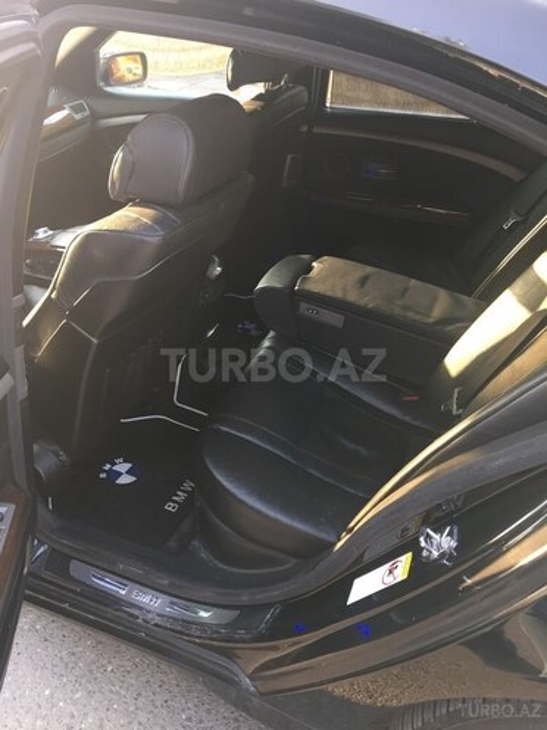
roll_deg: -3.5
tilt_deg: -33.5
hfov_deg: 48.2
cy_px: 365
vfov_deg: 61.7
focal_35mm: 29
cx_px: 274
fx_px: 611
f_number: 2.2
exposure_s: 1/33
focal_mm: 4.15
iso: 32
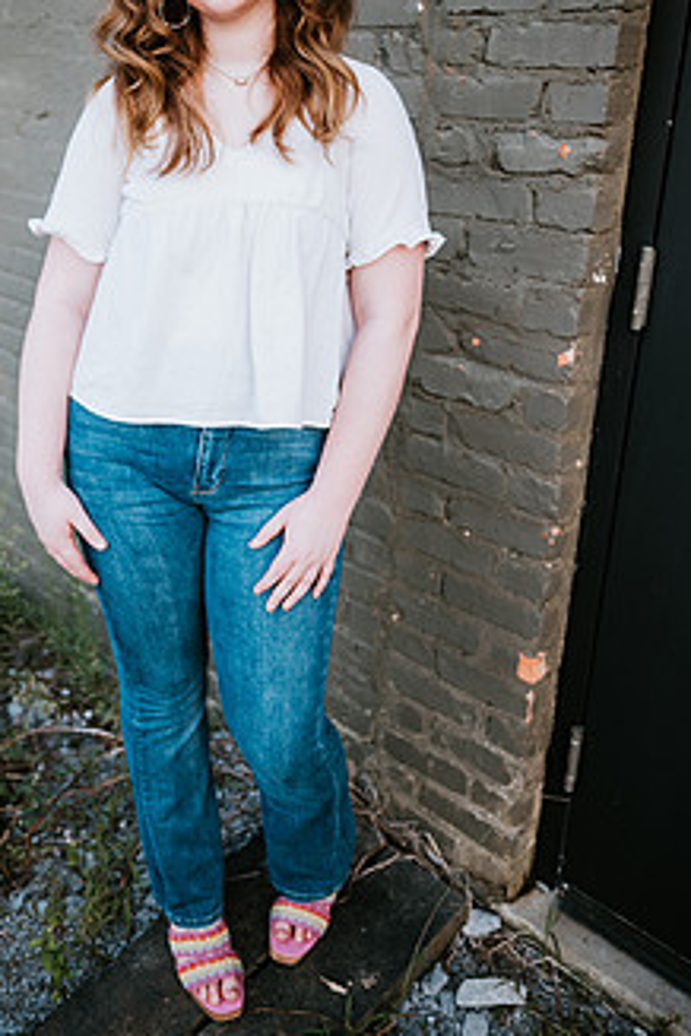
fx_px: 950
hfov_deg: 39.7
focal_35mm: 33
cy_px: 374
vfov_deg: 56.4
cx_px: 263
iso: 125
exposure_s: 1/400
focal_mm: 24
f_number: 2
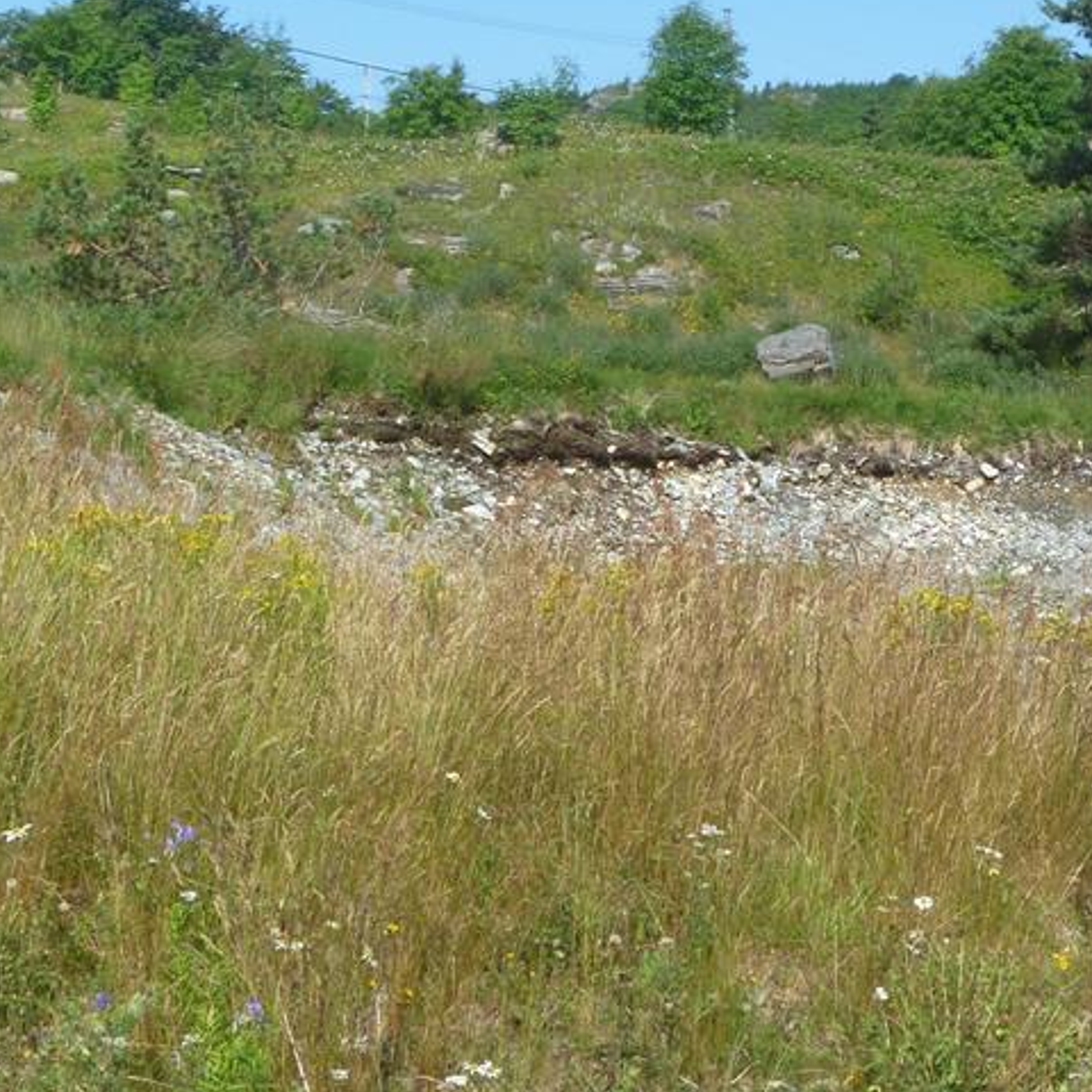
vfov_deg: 26.0
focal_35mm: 66
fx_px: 2356
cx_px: 899
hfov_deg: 25.6
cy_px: 369
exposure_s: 1/200
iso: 80
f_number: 5.6
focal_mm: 6.3
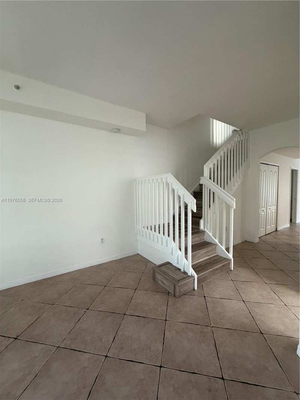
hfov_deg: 85.7
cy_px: 200
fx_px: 162
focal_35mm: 14
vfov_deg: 102.1
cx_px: 150
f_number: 2.2
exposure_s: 1/60
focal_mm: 2.22
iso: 250
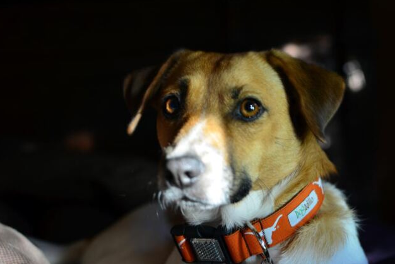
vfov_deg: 25.3
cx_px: 195
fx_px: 587
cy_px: 132
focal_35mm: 54
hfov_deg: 37.2
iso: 400
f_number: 2.5
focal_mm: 35
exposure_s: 1/6
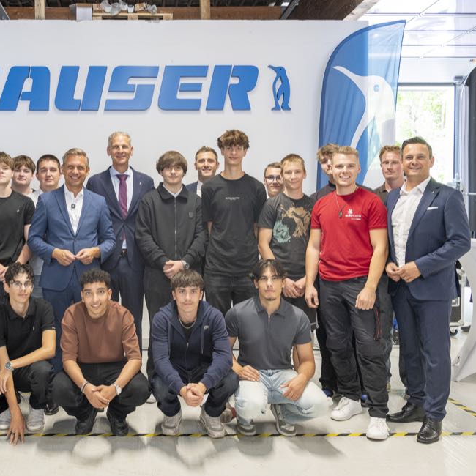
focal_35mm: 35
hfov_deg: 45.9
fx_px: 539
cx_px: 119
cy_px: 238
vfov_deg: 47.6
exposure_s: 1/100
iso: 1000
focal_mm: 26.5
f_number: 5
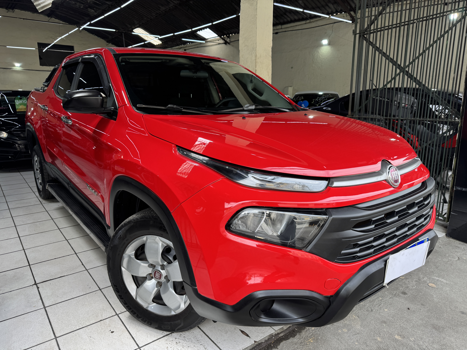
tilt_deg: -11.9
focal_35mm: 24
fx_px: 324
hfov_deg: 71.6
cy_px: 175
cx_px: 234
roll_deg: +1.0
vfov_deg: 56.8
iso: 80
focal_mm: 6.76
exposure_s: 1/289
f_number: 1.78
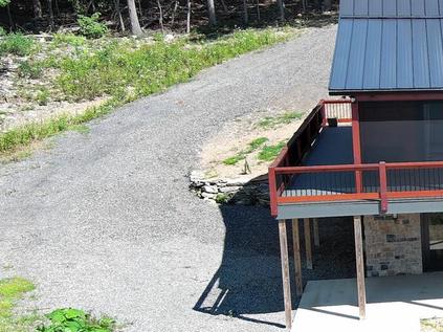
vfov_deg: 15.6
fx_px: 1215
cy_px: 184
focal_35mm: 95
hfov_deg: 18.1
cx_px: 687
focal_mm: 10.57
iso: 100
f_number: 2.8
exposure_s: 1/604
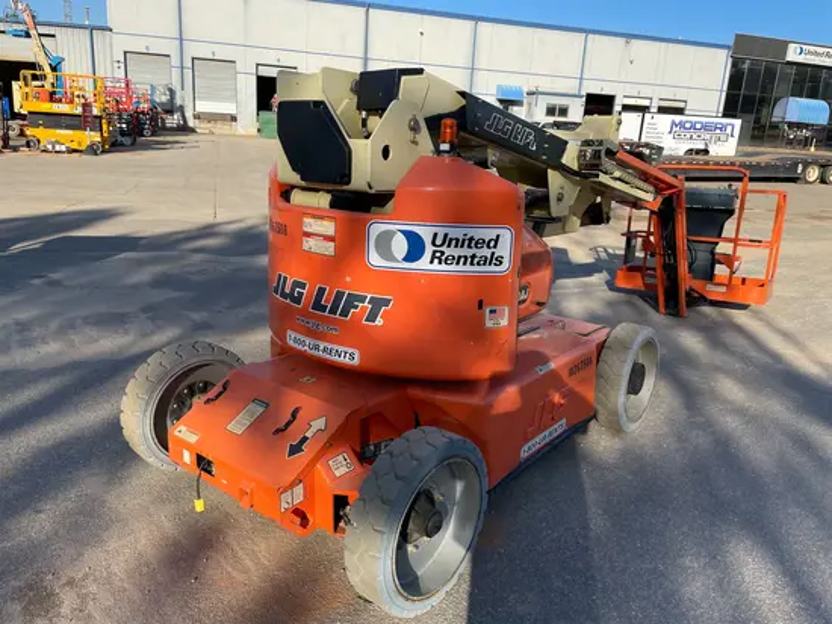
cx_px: 416
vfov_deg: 53.1
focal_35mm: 26
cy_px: 312
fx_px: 625
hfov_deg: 67.3
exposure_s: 1/2564
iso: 50
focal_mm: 4.2
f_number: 1.6
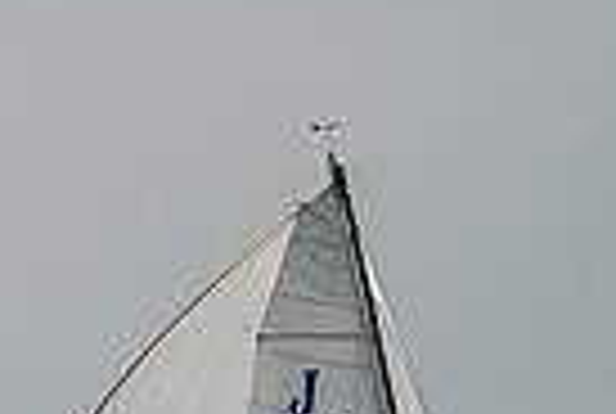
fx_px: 12844
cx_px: -618
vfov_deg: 1.8
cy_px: 1039
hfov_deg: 2.7
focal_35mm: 749
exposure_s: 1/2500
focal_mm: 112
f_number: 6.3
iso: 400
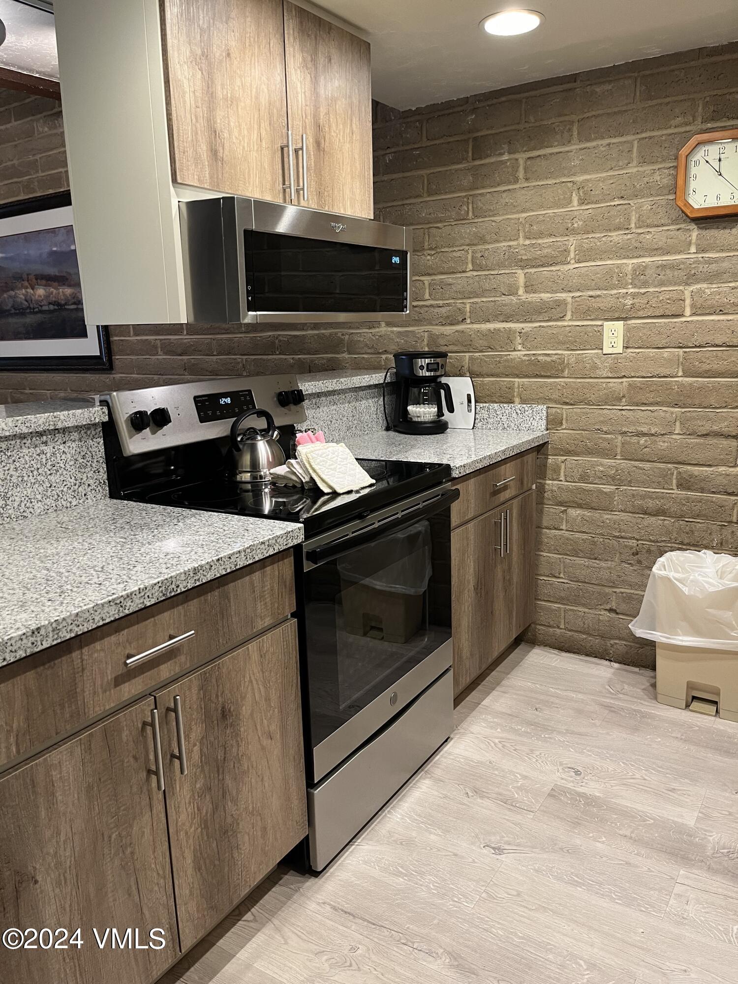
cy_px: 492
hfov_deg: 53.1
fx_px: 739
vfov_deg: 67.3
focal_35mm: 26
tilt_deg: -12.5
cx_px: 369
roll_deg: +3.5
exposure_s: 1/60
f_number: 1.6
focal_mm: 5.1
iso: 125
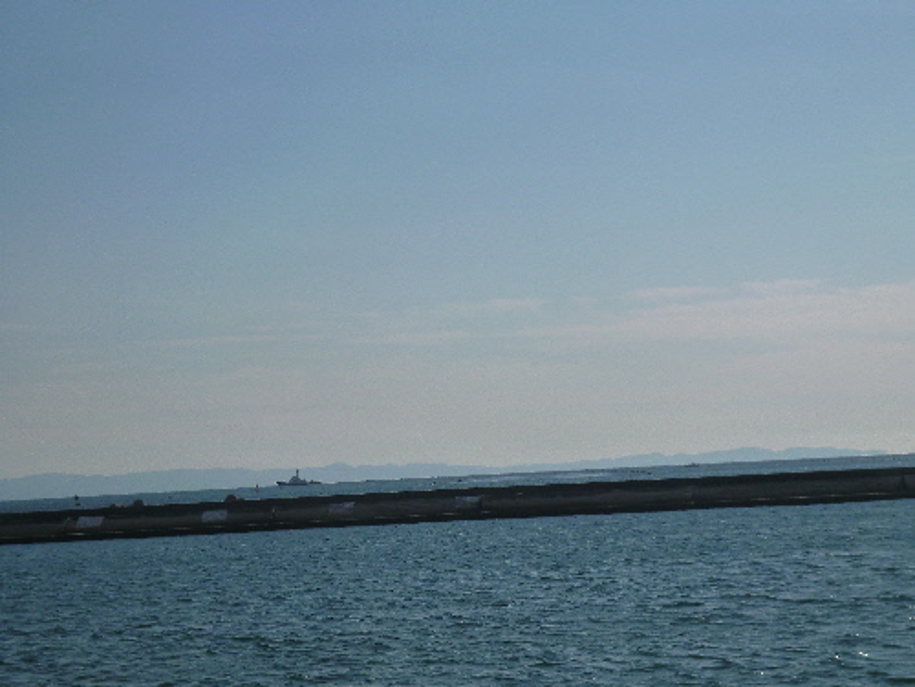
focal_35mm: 80
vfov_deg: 18.4
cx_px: 458
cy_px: 344
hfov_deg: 24.4
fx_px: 2115
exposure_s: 1/320
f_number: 14
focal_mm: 14.3
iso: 160
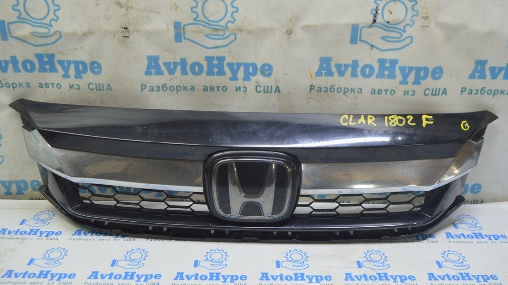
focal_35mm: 35
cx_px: 252
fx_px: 471
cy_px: 128
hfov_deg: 56.6
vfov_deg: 33.7
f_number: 5.6
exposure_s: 1/20
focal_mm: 22
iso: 400
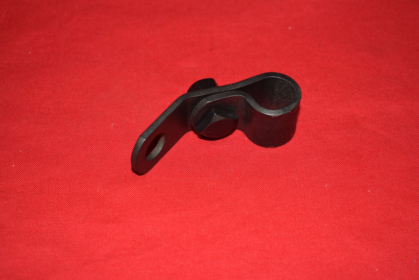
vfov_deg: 20.2
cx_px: 210
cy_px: 140
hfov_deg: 29.8
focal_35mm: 68
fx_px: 786
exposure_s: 1/200
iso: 400
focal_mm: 45
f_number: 5.6
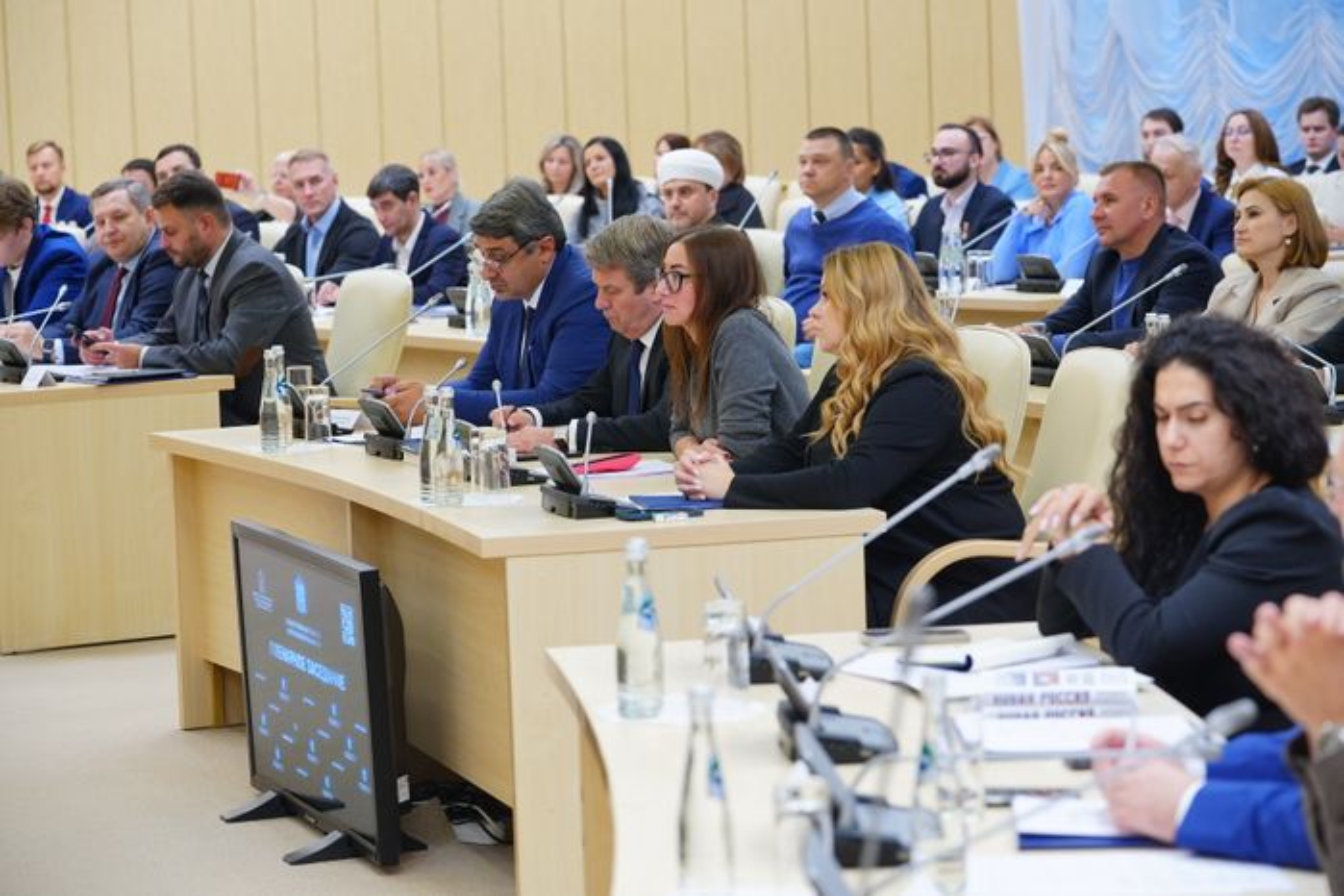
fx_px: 3994
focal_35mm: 107
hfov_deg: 19.1
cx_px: 672
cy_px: 448
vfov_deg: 12.8
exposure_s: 1/50
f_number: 5
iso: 800
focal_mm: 107
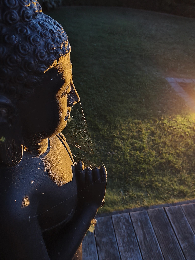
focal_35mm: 28
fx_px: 210
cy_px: 122
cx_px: 104
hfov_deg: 49.7
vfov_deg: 63.4
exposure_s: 1/6.25
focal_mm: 6.19
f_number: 1.65
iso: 10000
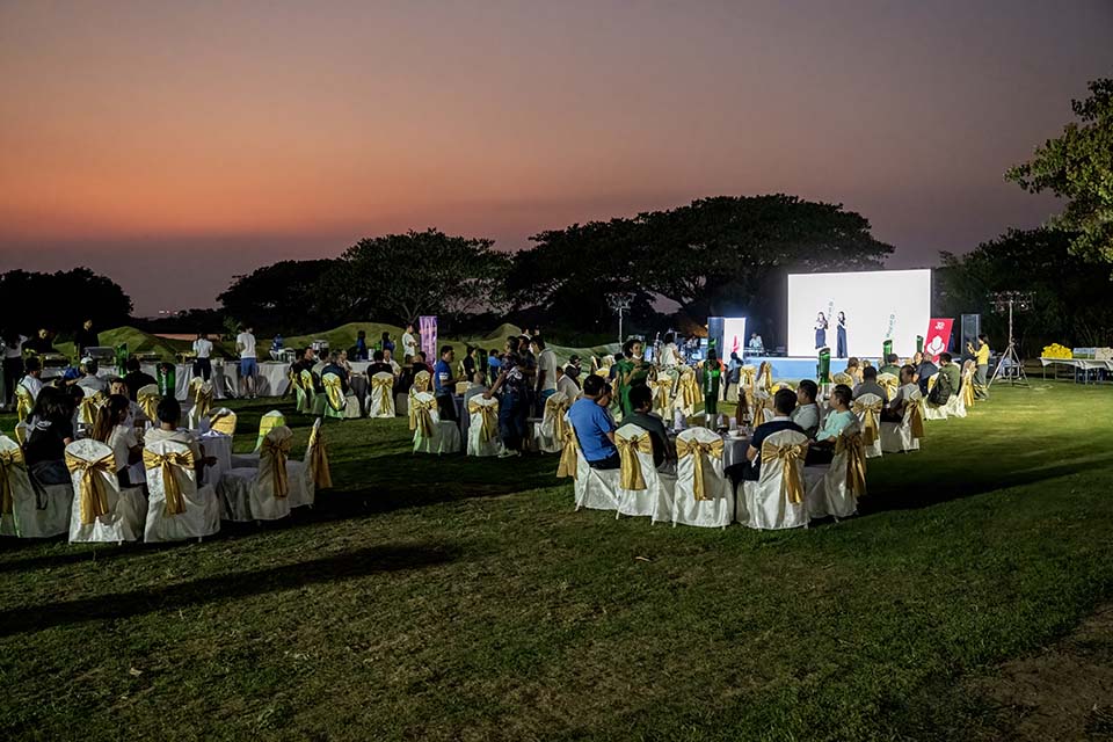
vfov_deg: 41.1
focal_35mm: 32
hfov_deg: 58.7
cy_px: 371
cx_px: 556
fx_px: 989
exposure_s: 1/200
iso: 10000
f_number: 4
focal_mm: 32
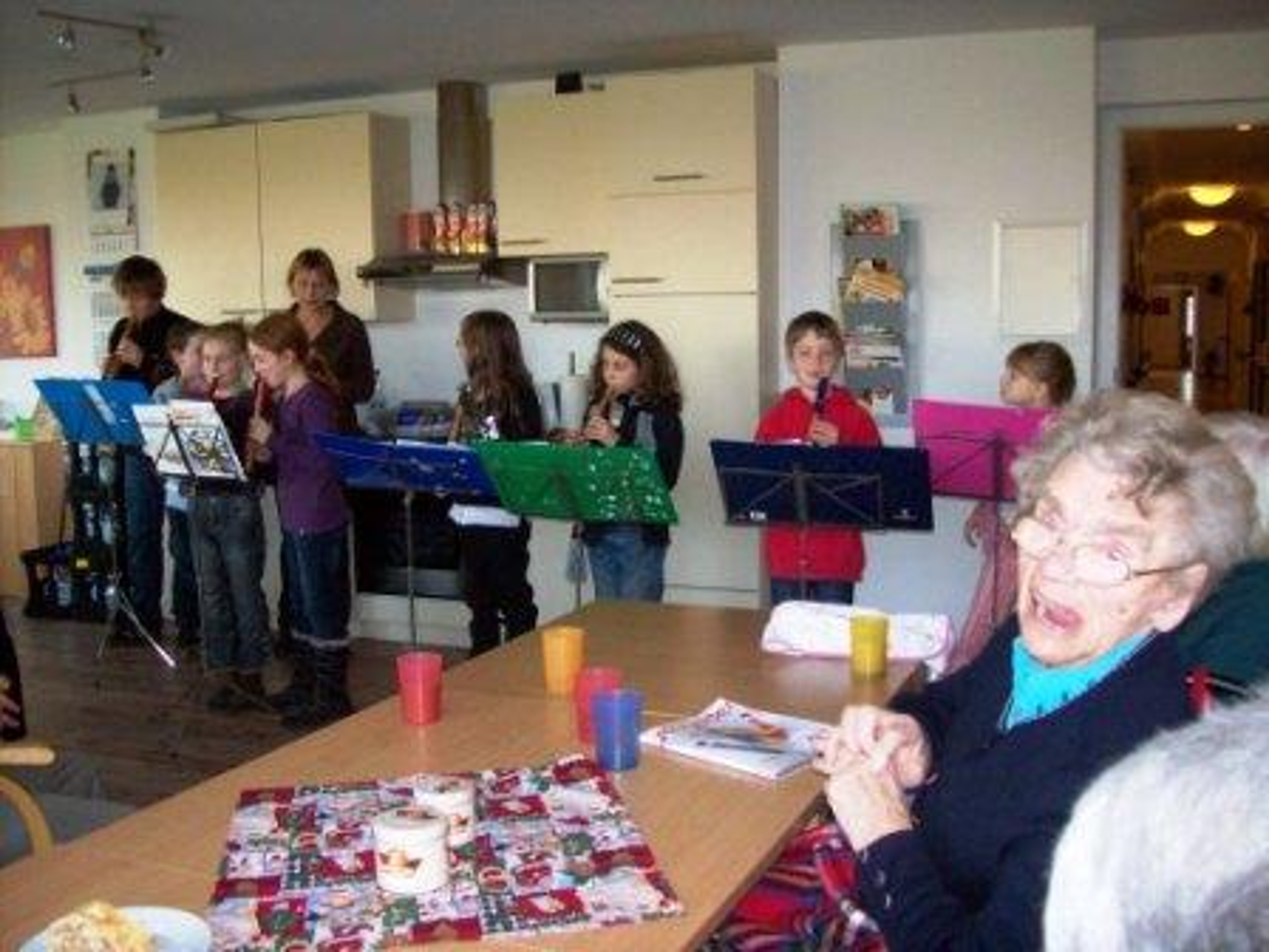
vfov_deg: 39.7
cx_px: 634
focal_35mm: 36
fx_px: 1320
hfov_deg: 51.4
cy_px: 476
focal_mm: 6
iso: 200
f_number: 2.7
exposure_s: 1/64
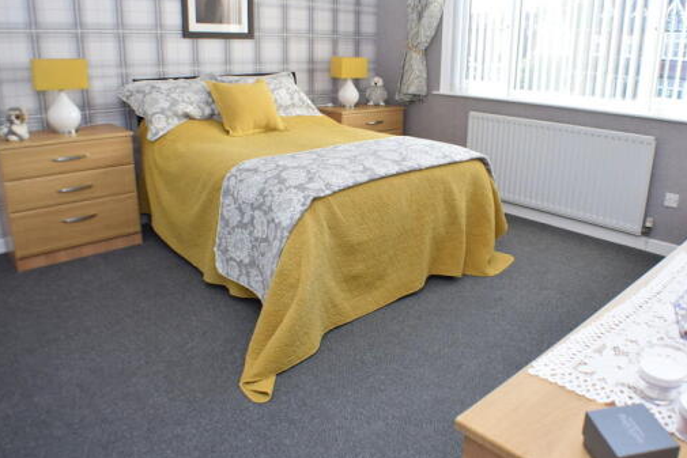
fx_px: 668
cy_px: 206
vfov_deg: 37.8
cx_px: 395
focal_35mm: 35
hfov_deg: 54.2
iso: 400
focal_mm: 18
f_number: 5.6
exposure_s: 1/125
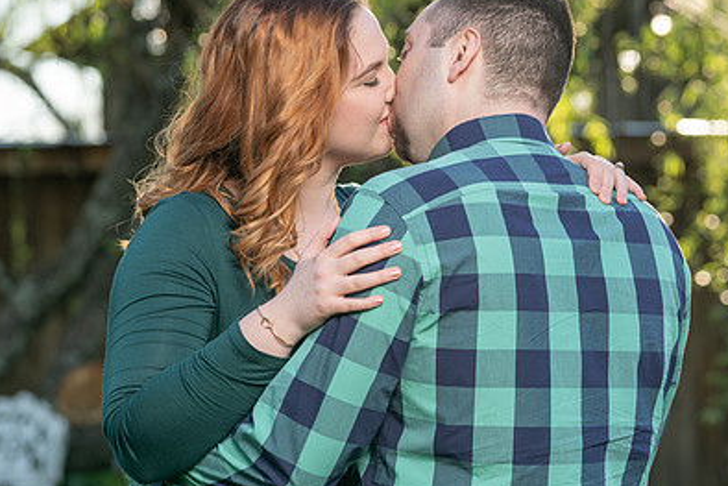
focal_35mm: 171
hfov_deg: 12.0
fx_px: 3459
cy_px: 188
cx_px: 468
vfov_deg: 8.0
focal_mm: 103
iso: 100
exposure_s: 1/250
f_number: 4
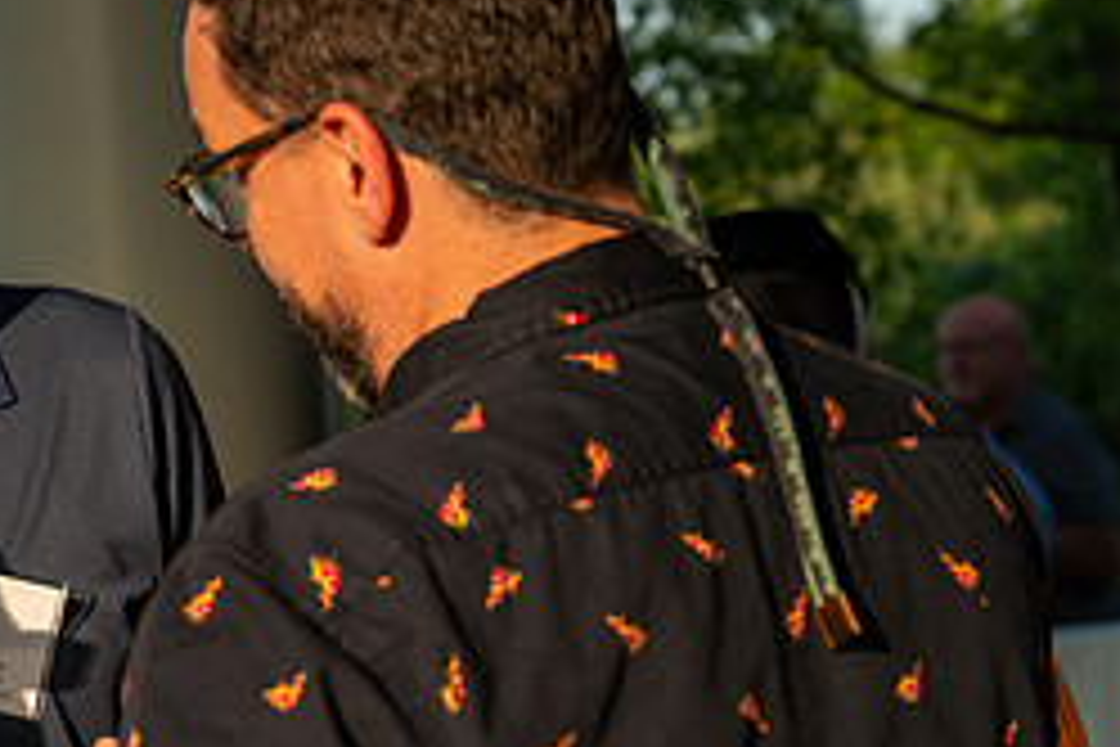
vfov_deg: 7.8
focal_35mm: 175
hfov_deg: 11.6
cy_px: 426
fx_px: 5444
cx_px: -102
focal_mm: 70
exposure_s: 1/1000
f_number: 5
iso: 400
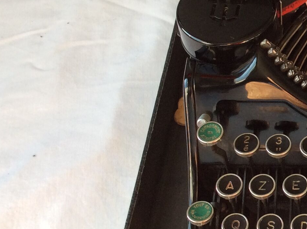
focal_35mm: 88
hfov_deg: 20.9
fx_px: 779
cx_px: 363
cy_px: 90
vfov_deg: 16.7
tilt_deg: -54.6
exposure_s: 1/60
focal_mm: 3.3
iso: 40
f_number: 2.4
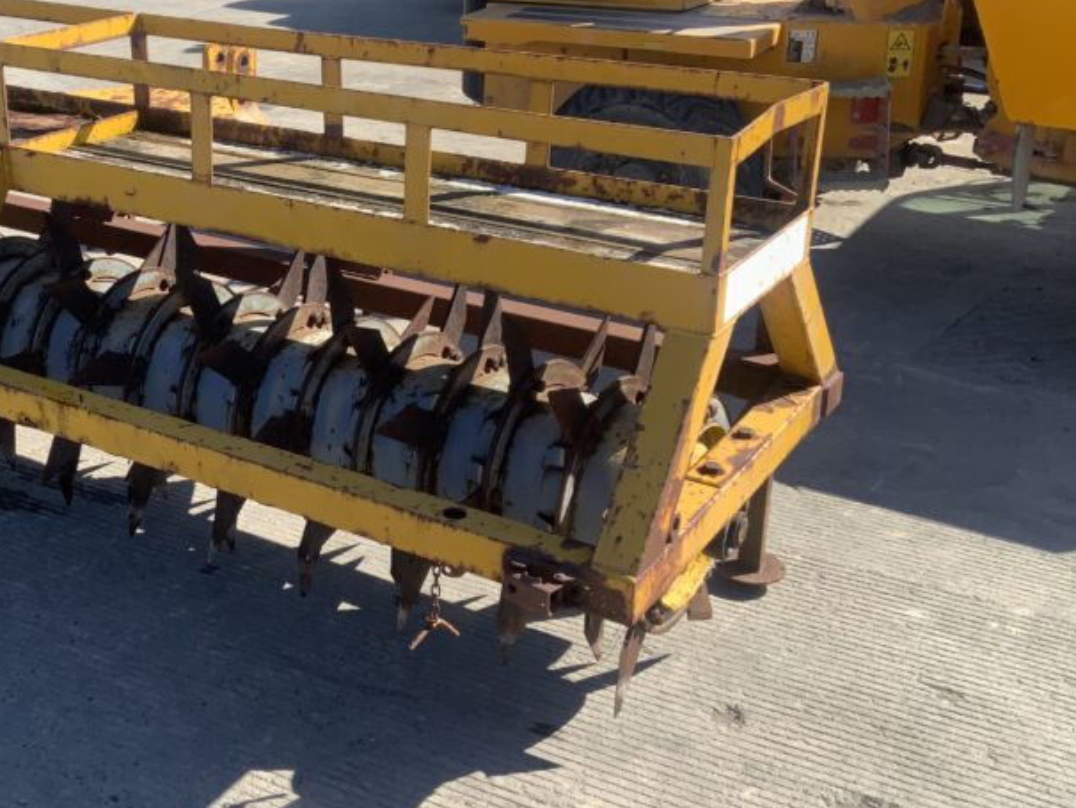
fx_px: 1524
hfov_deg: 37.9
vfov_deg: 29.6
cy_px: 309
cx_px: 261
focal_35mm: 49
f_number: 1.8
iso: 16
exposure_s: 1/898
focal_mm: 3
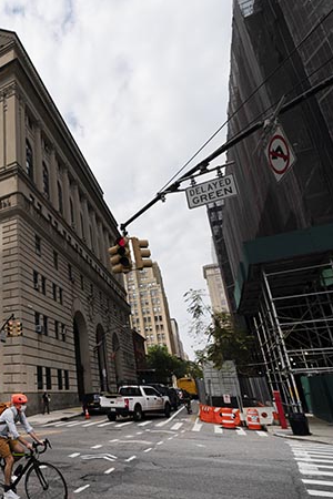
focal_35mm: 25
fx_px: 347
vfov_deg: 71.3
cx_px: -1
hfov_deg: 43.7
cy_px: 274
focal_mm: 15
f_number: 7.1
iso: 1000
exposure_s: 1/2500
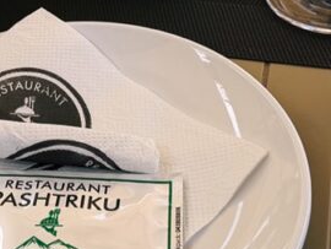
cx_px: 96
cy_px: 29
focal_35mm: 91
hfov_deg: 21.4
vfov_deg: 16.1
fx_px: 871
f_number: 1.78
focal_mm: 6.76
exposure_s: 1/1770
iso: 80
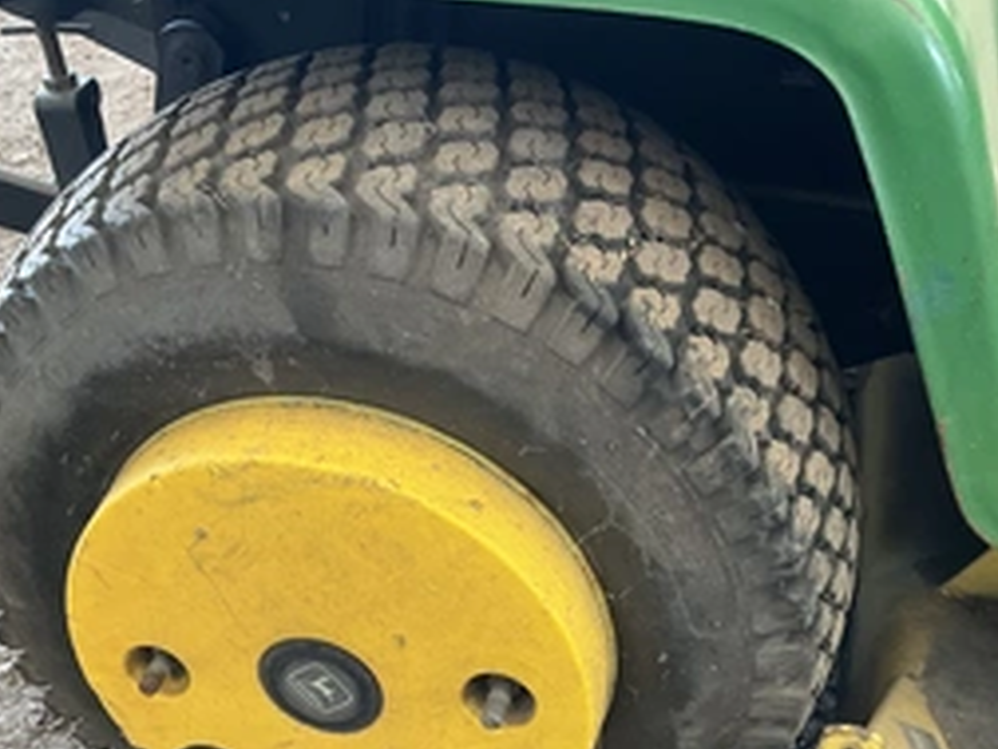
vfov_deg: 30.8
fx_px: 1326
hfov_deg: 41.1
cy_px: 590
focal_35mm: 46
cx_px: 416
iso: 64
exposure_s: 1/90
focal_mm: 3
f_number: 1.8
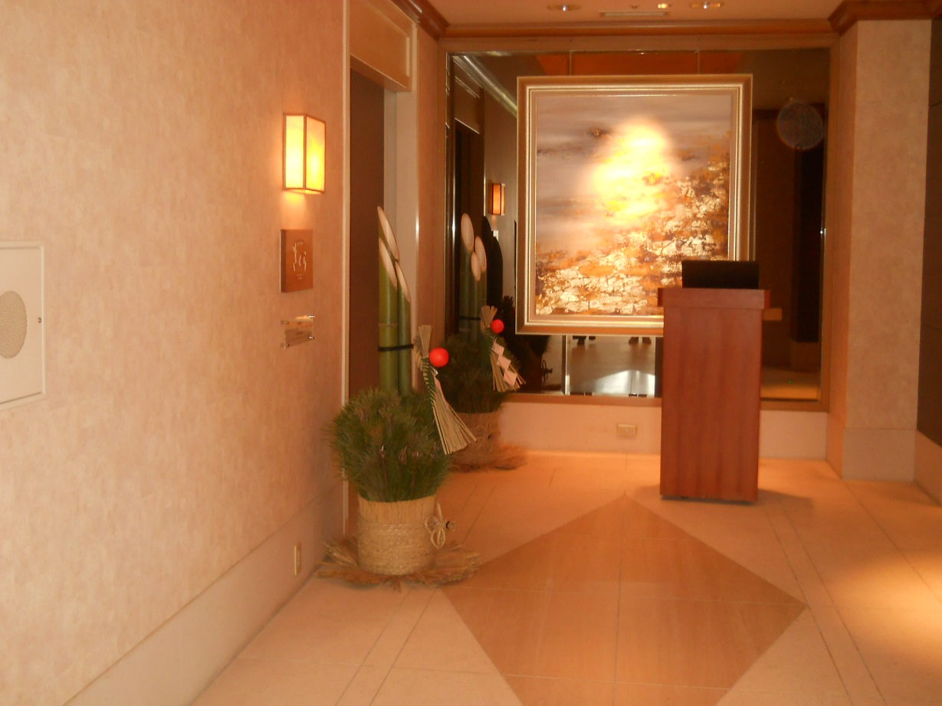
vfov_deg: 35.1
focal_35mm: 41
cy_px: 353
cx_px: 471
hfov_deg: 45.8
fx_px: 1116
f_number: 3.1
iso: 200
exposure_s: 1/30
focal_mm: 6.72
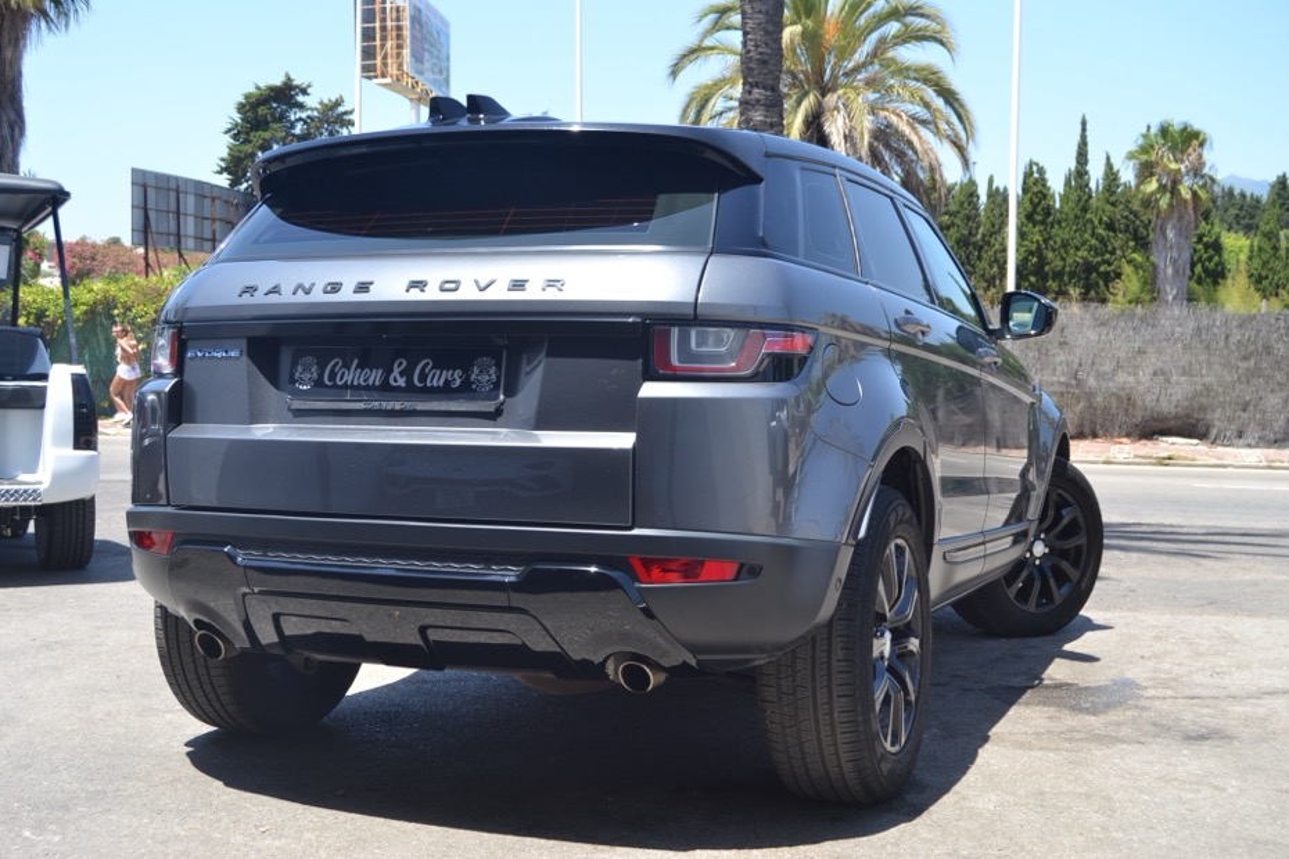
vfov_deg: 31.9
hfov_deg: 46.4
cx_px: 644
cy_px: 430
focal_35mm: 42
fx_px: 1504
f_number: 6.3
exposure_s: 1/160
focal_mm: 28
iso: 100
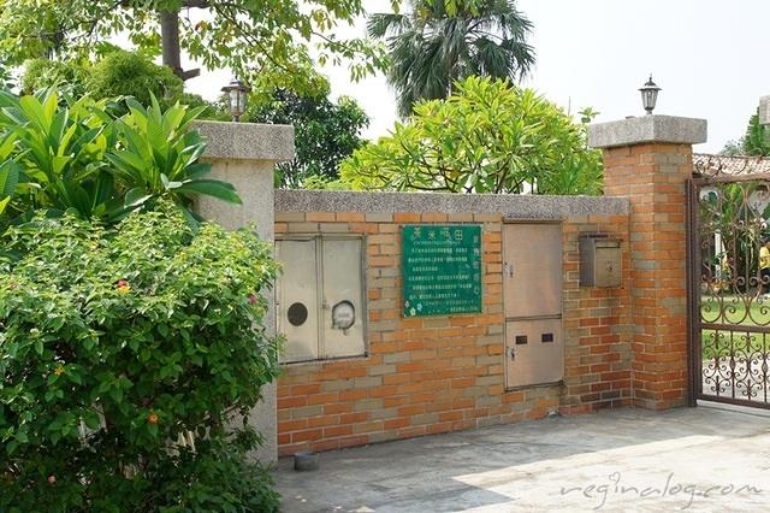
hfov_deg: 46.4
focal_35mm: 42
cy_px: 256
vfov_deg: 31.9
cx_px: 385
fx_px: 898
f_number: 9
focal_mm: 28
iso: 200
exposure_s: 1/200
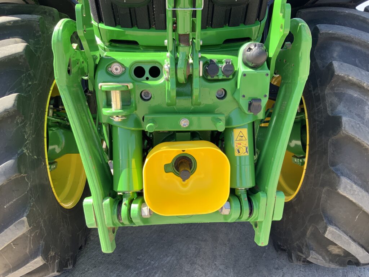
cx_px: 184
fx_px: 309
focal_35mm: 29
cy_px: 138
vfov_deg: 48.2
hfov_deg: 61.7
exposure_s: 1/217
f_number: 1.8
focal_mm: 3
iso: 16
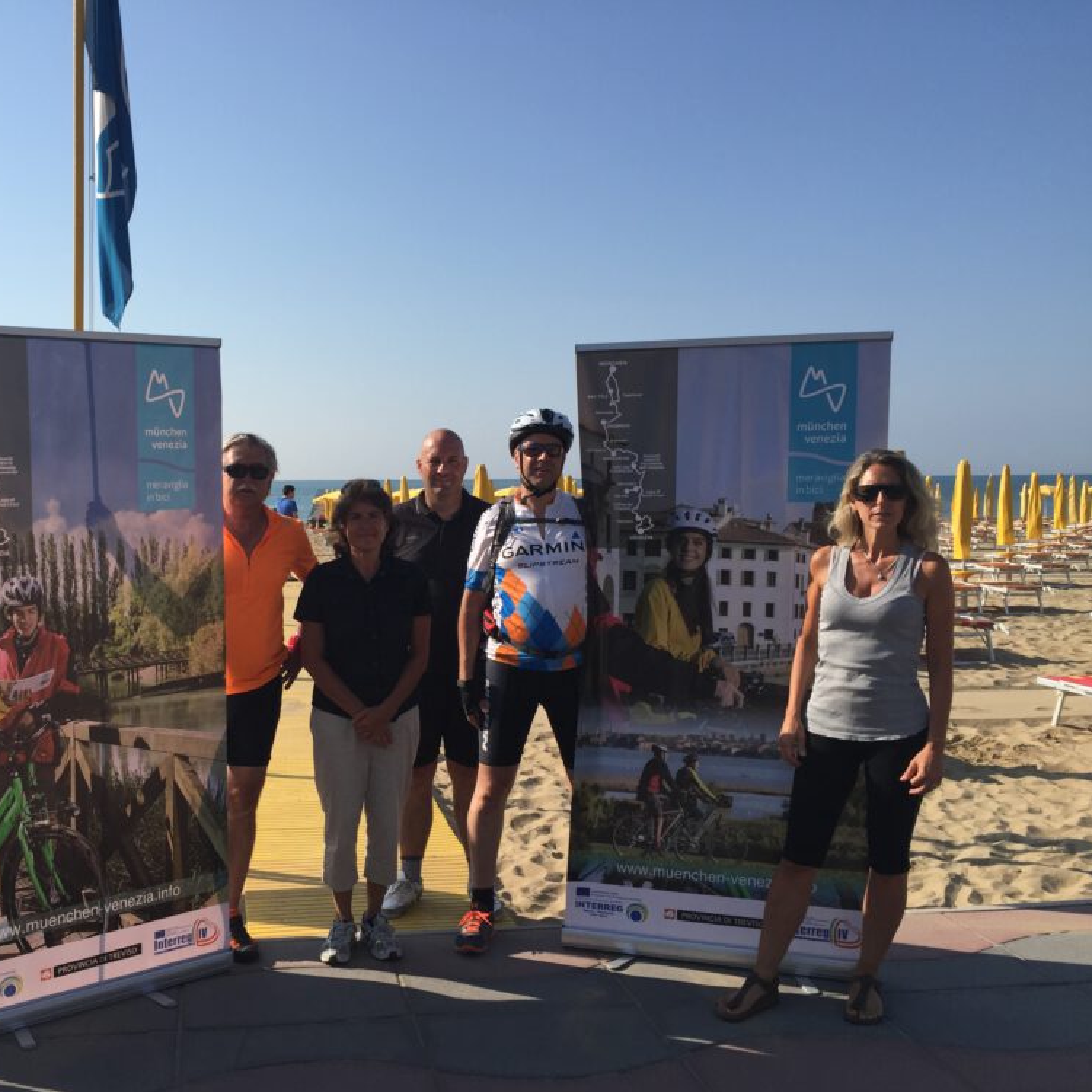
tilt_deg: -7.0
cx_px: 352
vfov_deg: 47.2
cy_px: 558
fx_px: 1249
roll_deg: +0.2
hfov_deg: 46.4
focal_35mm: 35
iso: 32
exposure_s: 1/2475
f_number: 2.2
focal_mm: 4.15
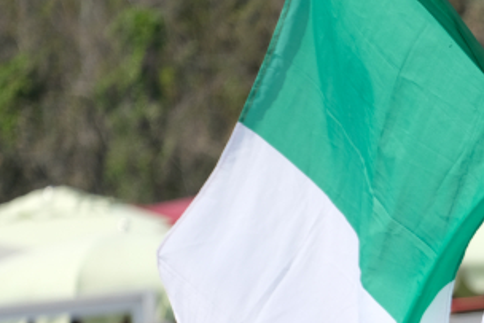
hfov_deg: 2.9
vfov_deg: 1.9
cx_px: 615
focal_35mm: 715
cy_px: 354
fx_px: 9617
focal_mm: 181.1
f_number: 4.7
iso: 160
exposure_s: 1/1000
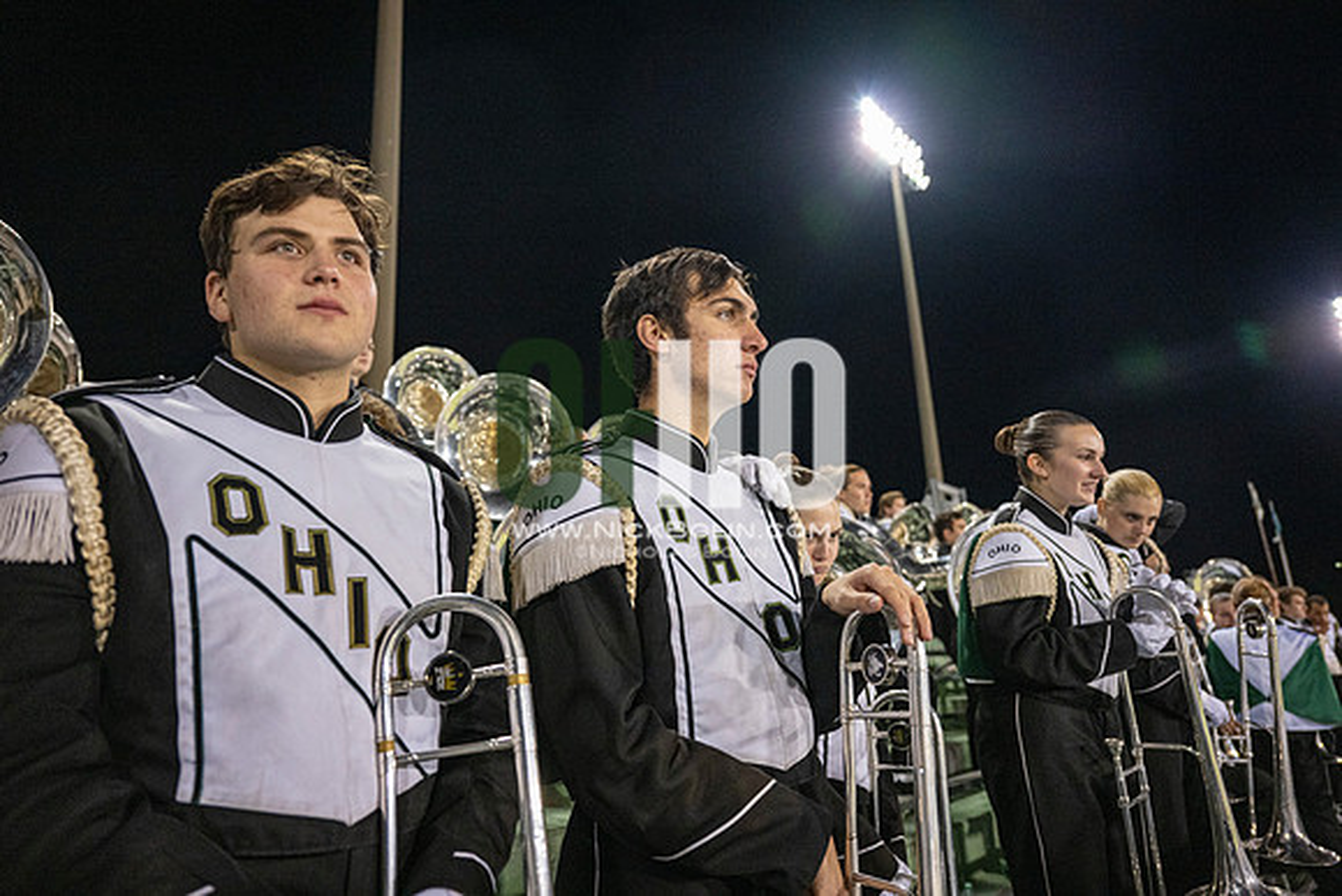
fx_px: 895
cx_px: 671
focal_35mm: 24
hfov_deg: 73.7
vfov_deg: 53.2
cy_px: 448
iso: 2000
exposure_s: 1/500
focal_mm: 24
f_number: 3.2
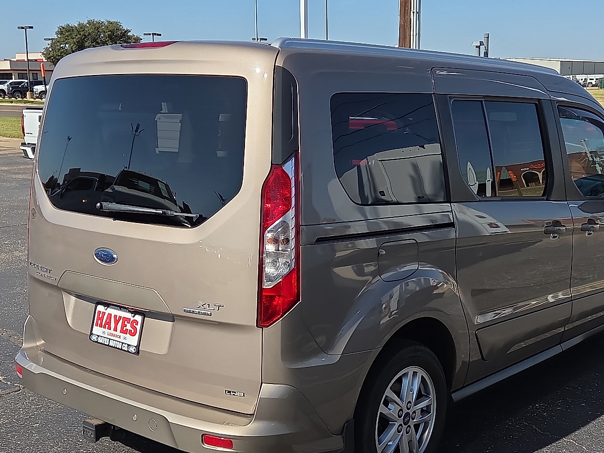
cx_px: 342
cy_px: 256
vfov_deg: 30.9
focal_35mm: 47
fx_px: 820
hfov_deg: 40.3
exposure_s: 1/1667
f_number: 1.8
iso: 25
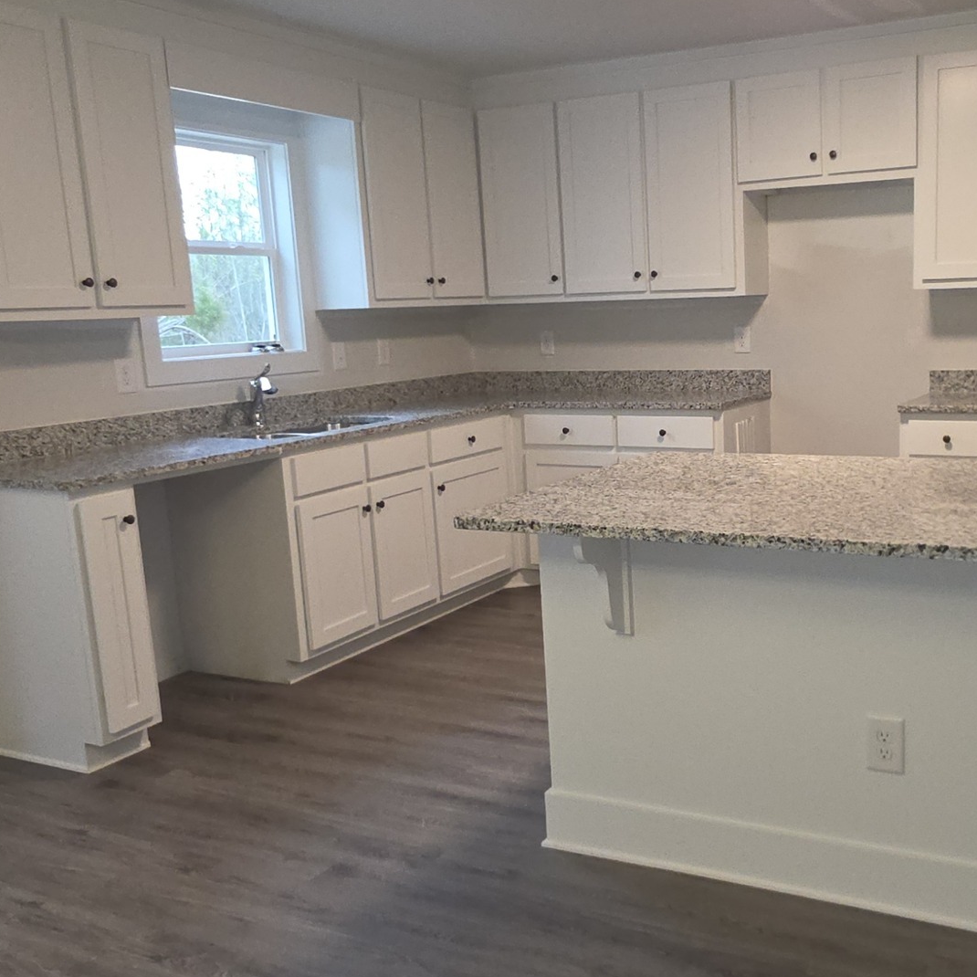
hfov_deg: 48.7
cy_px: 493
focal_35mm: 33
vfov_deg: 49.7
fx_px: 1054
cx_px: 666
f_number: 1.9
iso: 160
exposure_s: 1/60
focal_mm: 2.2
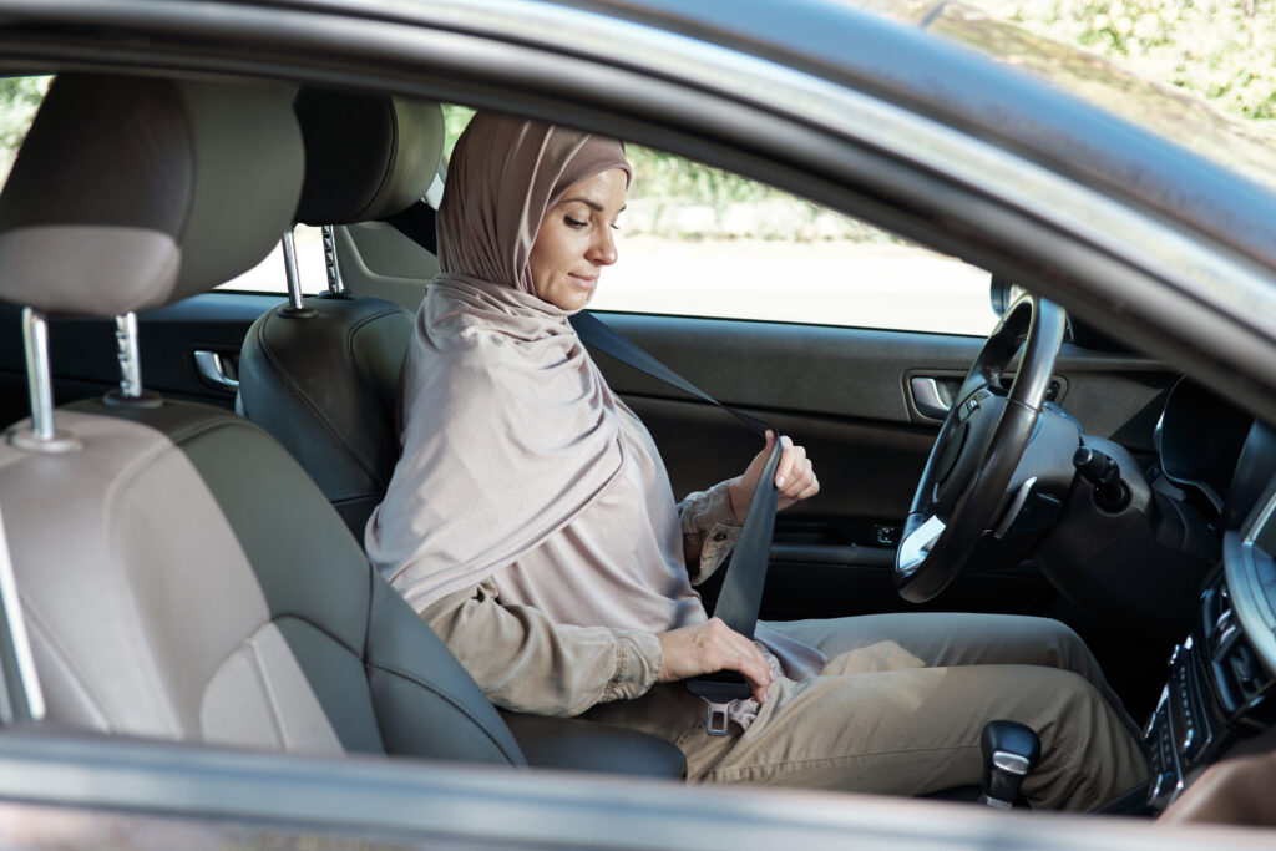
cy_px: 426
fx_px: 1701
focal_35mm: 48
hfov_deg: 41.1
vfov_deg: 28.1
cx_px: 638
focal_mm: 32
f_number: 2.8
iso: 400
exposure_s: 1/320
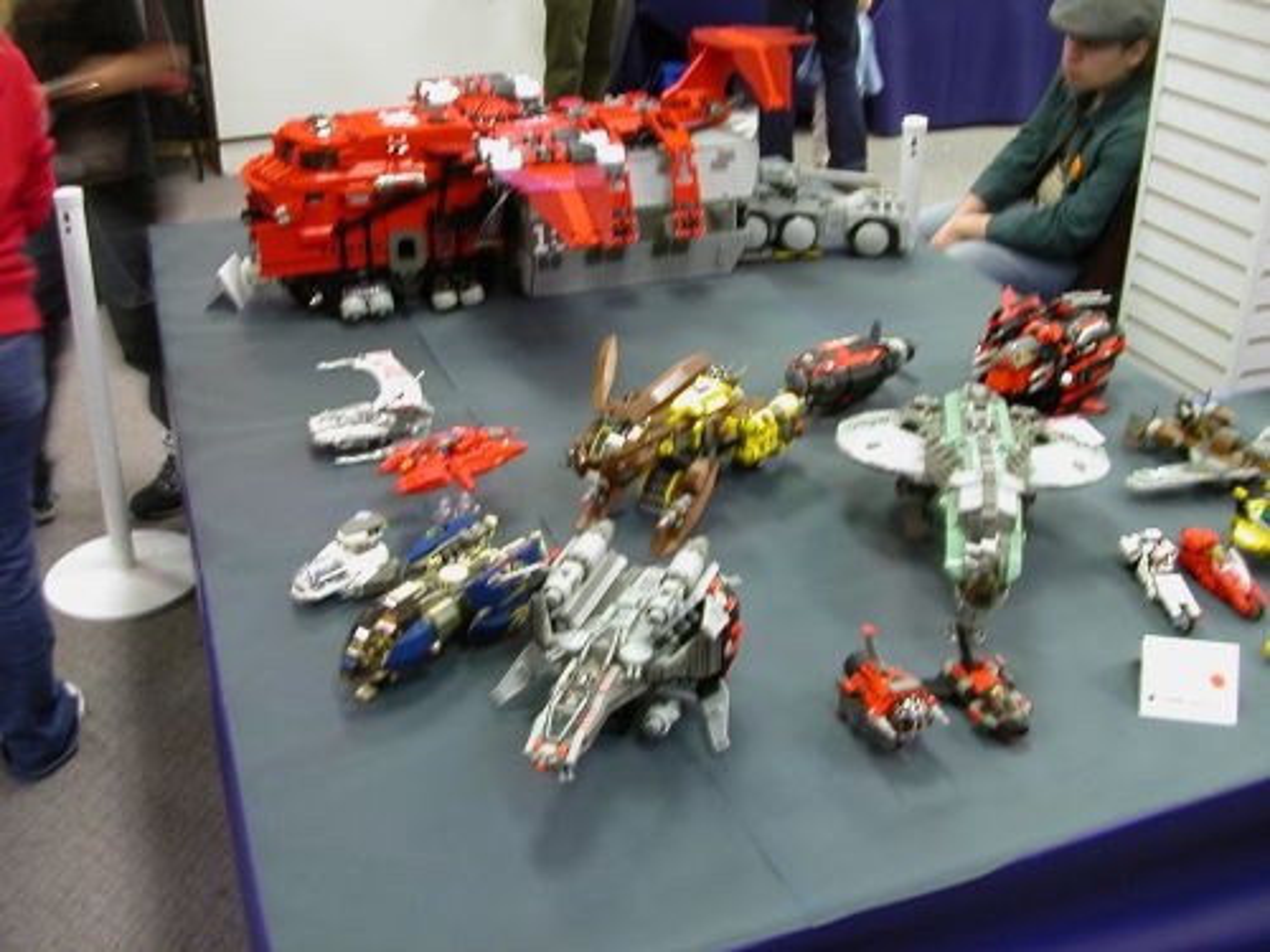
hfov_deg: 50.1
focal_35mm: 37
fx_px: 1357
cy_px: 476
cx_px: 635
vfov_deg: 38.7
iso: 100
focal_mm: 5.6
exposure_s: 1/4.5
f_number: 2.7
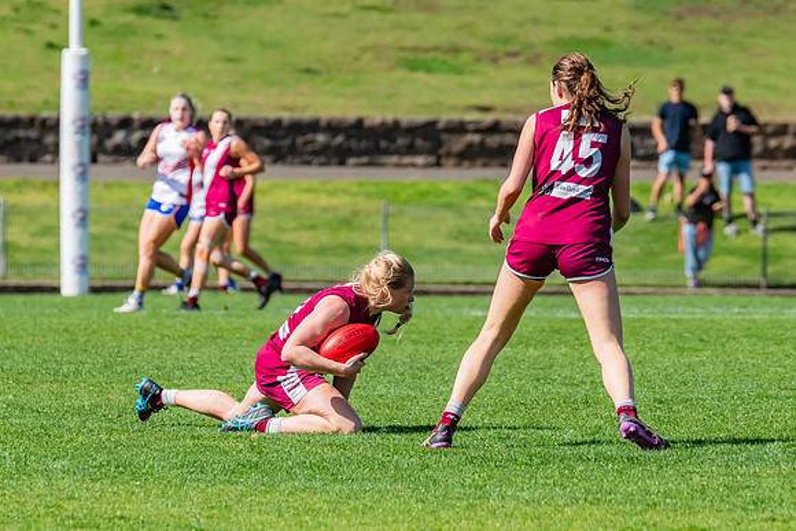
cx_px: 370
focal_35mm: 553
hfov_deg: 3.7
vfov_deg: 2.5
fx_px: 12230
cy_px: 281
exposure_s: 1/1250
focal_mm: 420
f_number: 9
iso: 800
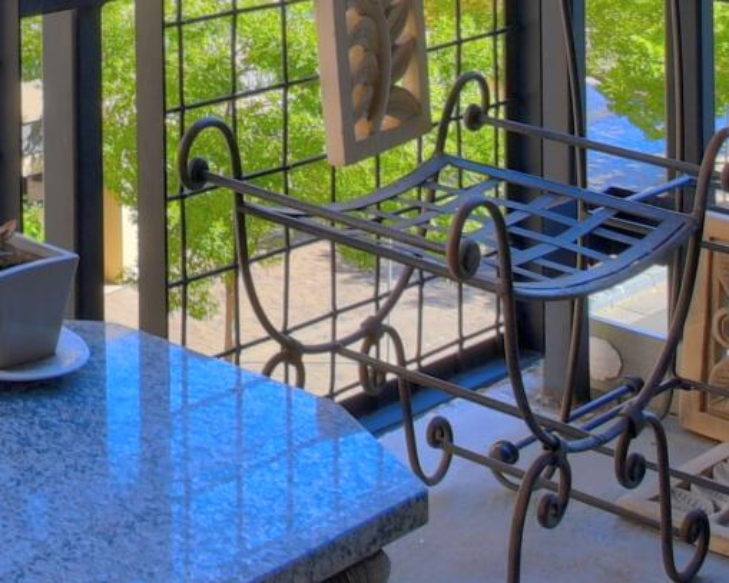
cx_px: -487
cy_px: -379
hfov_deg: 19.0
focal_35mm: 83
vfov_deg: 16.3
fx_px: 1790
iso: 100
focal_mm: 10
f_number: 8
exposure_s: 1/200
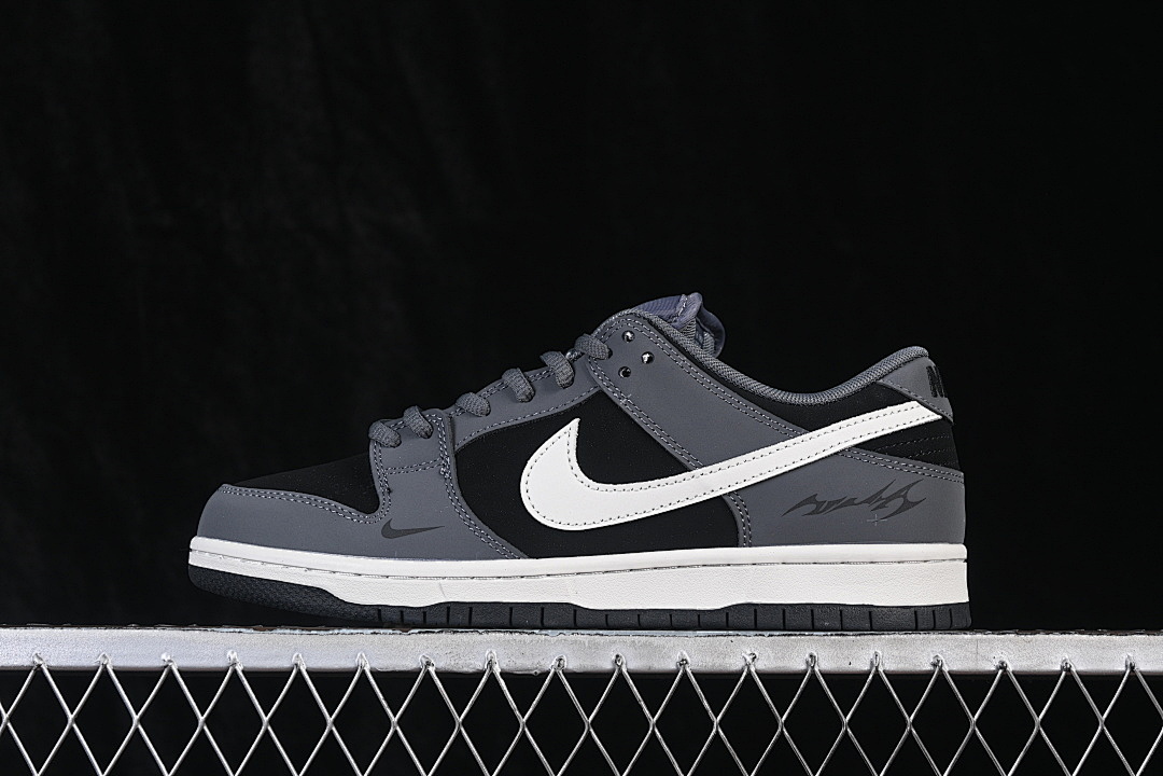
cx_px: 582
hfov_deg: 27.0
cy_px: 388
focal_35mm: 75
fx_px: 2423
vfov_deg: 18.2
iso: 160
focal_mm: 50
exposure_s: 1/60
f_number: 6.3
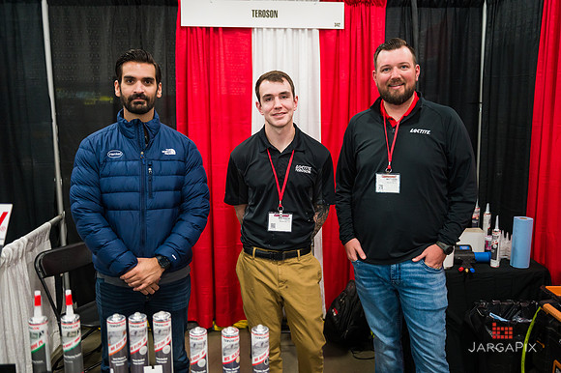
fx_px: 498
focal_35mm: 32
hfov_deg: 58.7
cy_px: 186
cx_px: 280
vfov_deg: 41.1
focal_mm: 32
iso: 3200
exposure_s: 1/320
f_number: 3.2
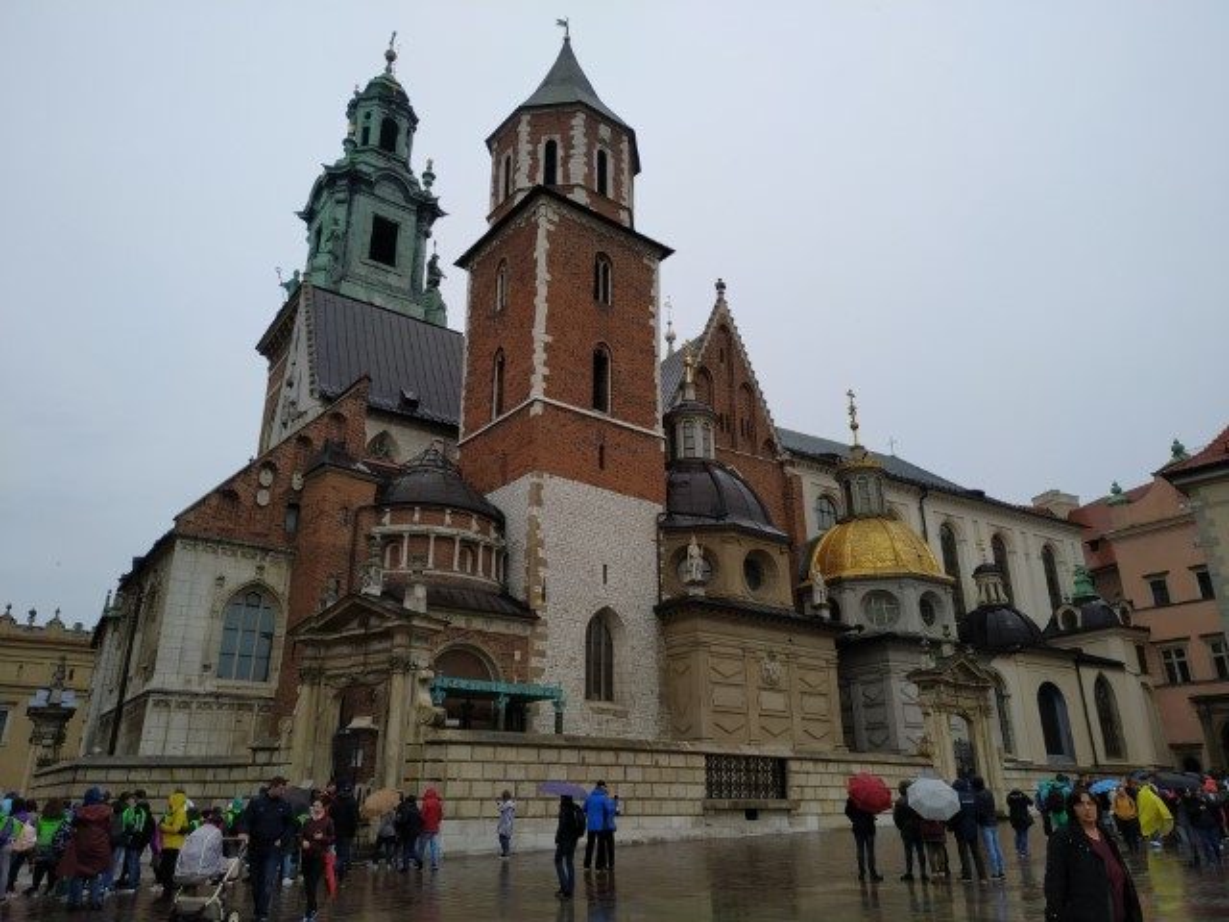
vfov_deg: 56.8
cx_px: 614
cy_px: 461
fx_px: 852
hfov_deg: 71.6
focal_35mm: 24
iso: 100
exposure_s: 1/3039
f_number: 1.9
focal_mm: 3.94
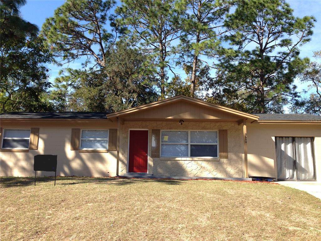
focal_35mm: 33
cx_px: 160
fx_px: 306
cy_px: 120
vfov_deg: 42.9
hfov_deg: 55.4
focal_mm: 4.12
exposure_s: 1/609
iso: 50
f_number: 2.4
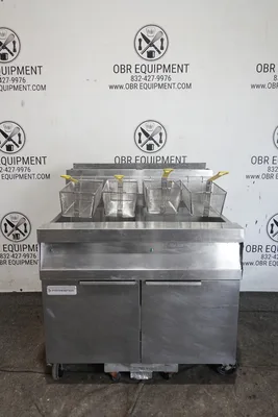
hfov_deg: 43.6
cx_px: 139
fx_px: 347
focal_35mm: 30
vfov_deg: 61.9
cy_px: 208
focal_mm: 11.29
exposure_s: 1/25
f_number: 3.5
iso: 320
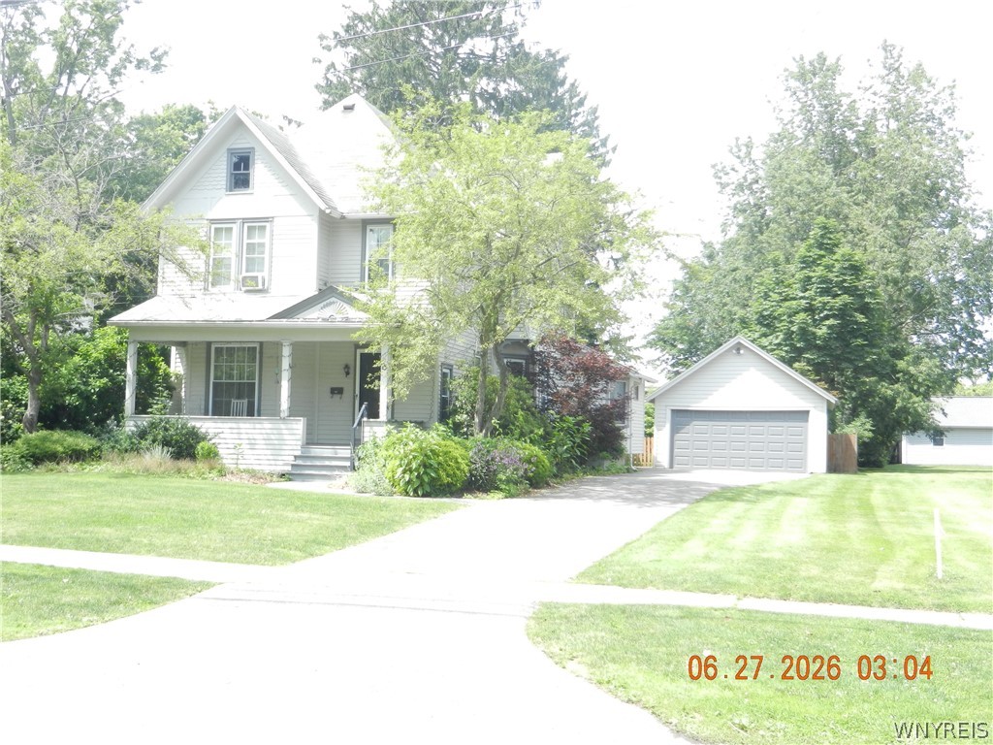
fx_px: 1090
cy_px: 372
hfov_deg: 49.0
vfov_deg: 37.7
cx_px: 496
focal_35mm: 38
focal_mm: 6.9
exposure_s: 1/200
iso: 160
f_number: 4
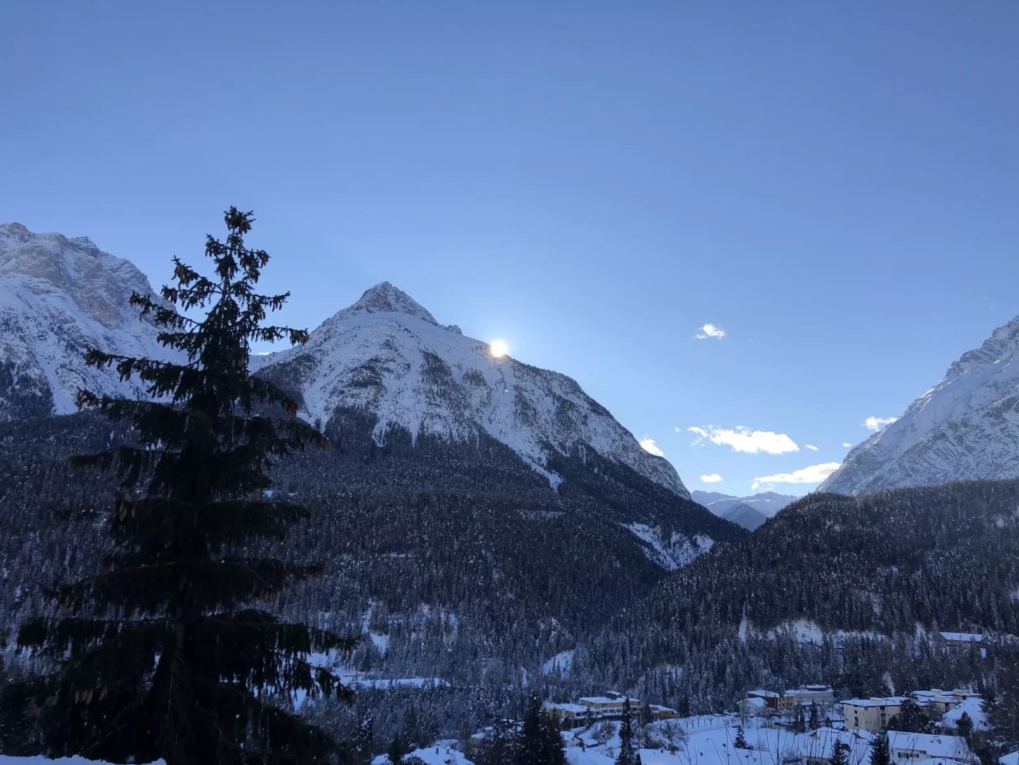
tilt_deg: +13.8
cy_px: 382
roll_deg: -3.4
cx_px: 510
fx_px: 824
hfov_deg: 63.4
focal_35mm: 28
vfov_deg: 49.8
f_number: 1.8
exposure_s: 1/2183
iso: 20
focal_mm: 3.99
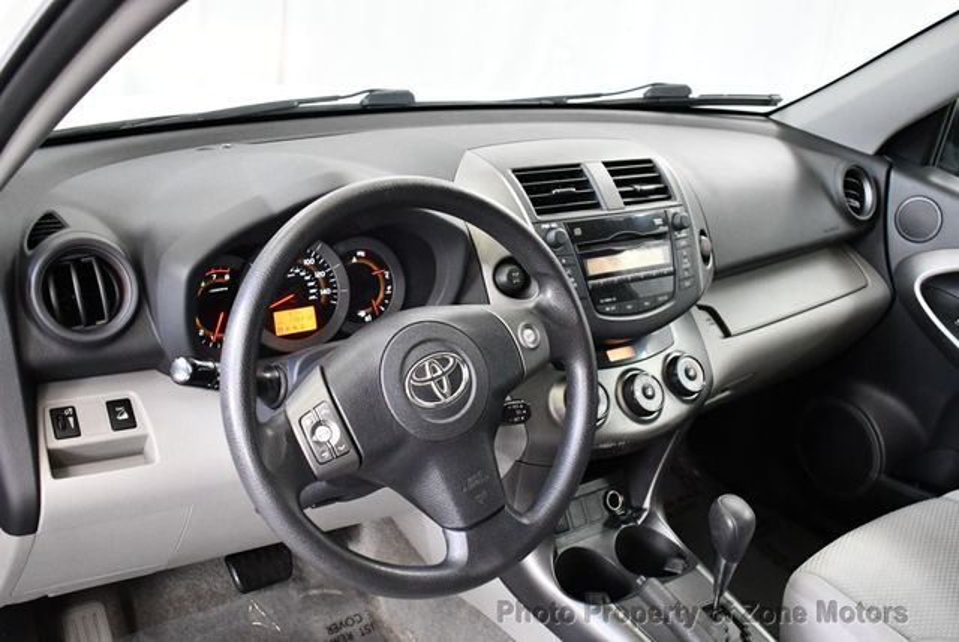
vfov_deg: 36.9
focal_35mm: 36
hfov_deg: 53.1
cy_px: 321
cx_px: 480
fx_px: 960
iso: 3200
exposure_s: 1/125
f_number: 3.5
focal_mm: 18
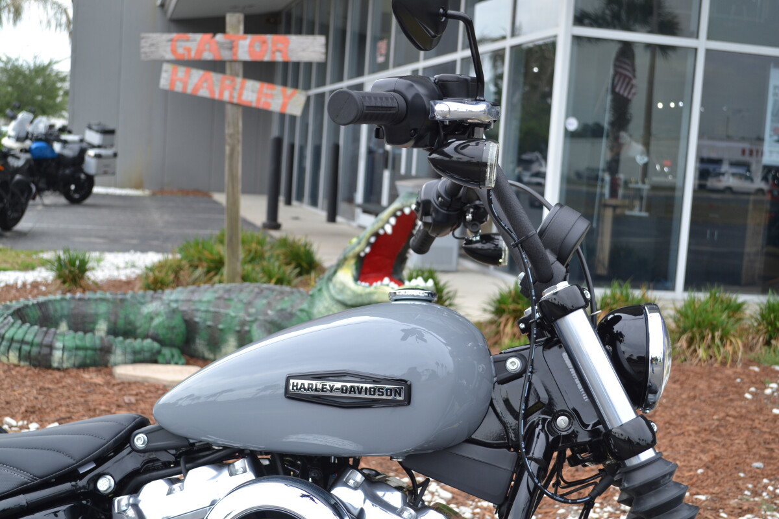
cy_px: 260
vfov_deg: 28.1
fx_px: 1039
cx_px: 390
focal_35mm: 48
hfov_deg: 41.1
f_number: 5.6
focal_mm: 32
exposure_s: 1/125
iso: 220
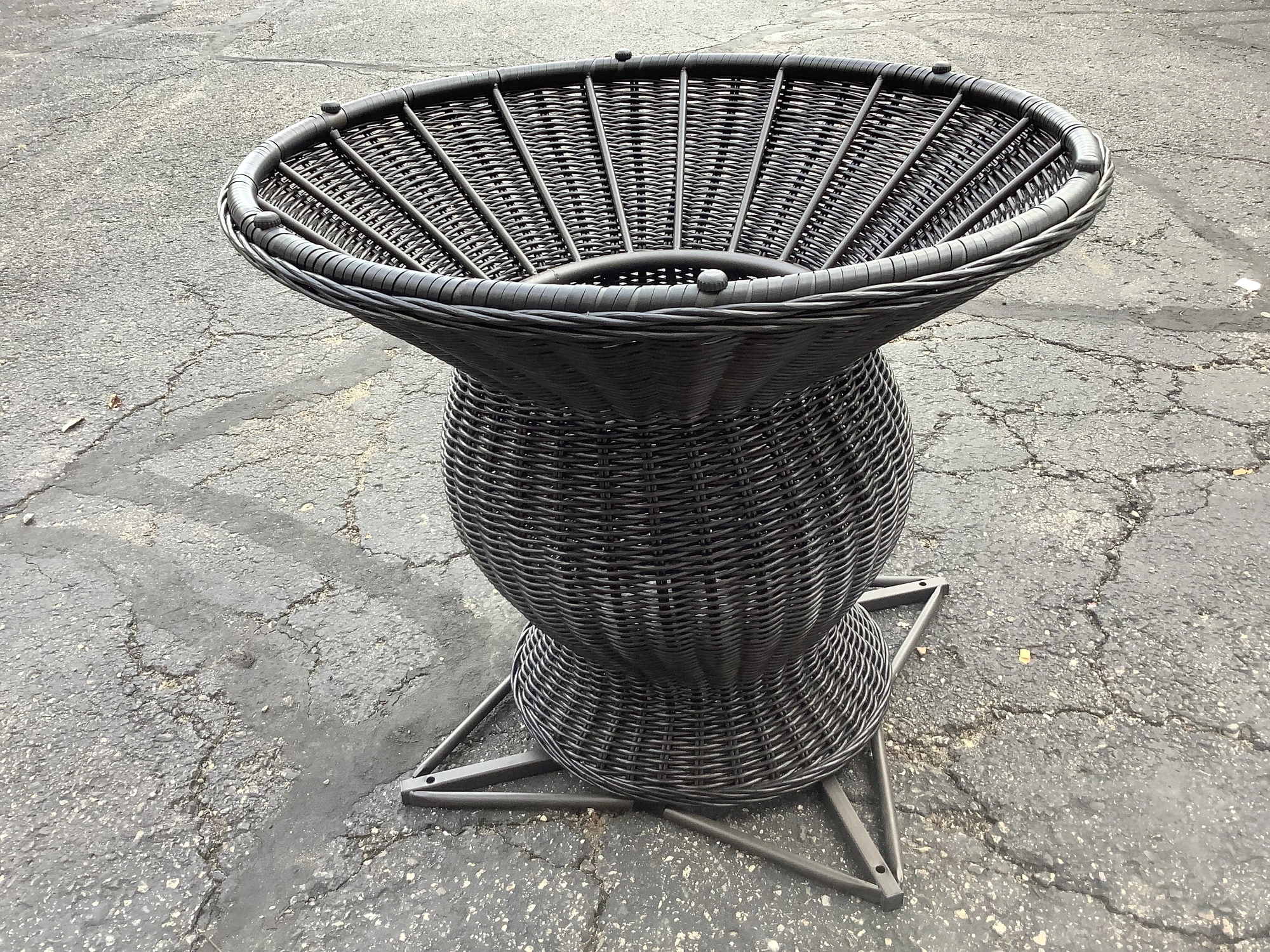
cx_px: 635
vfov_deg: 45.4
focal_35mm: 31
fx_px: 1137
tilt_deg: -31.1
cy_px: 476
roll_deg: +2.2
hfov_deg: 58.4
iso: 64
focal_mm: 3.3
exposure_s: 1/120
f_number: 2.4
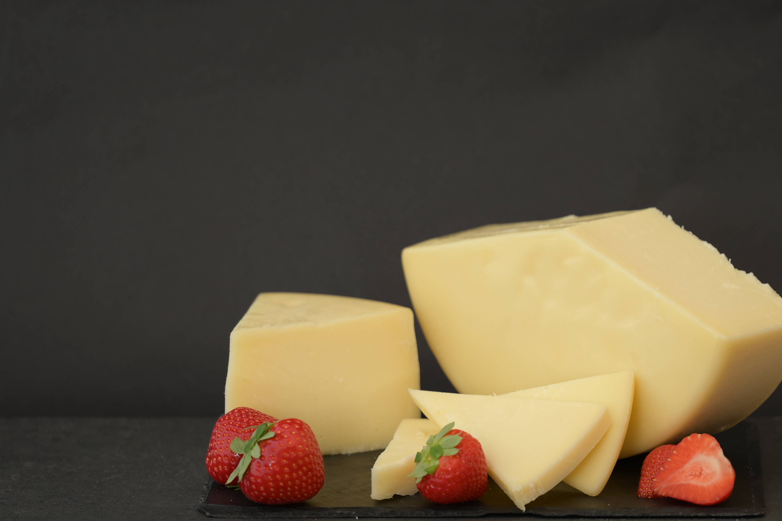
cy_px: 260
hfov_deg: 10.3
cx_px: 483
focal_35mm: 199
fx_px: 4322
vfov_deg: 6.9
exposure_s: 1/30
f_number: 2.8
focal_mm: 105
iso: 125
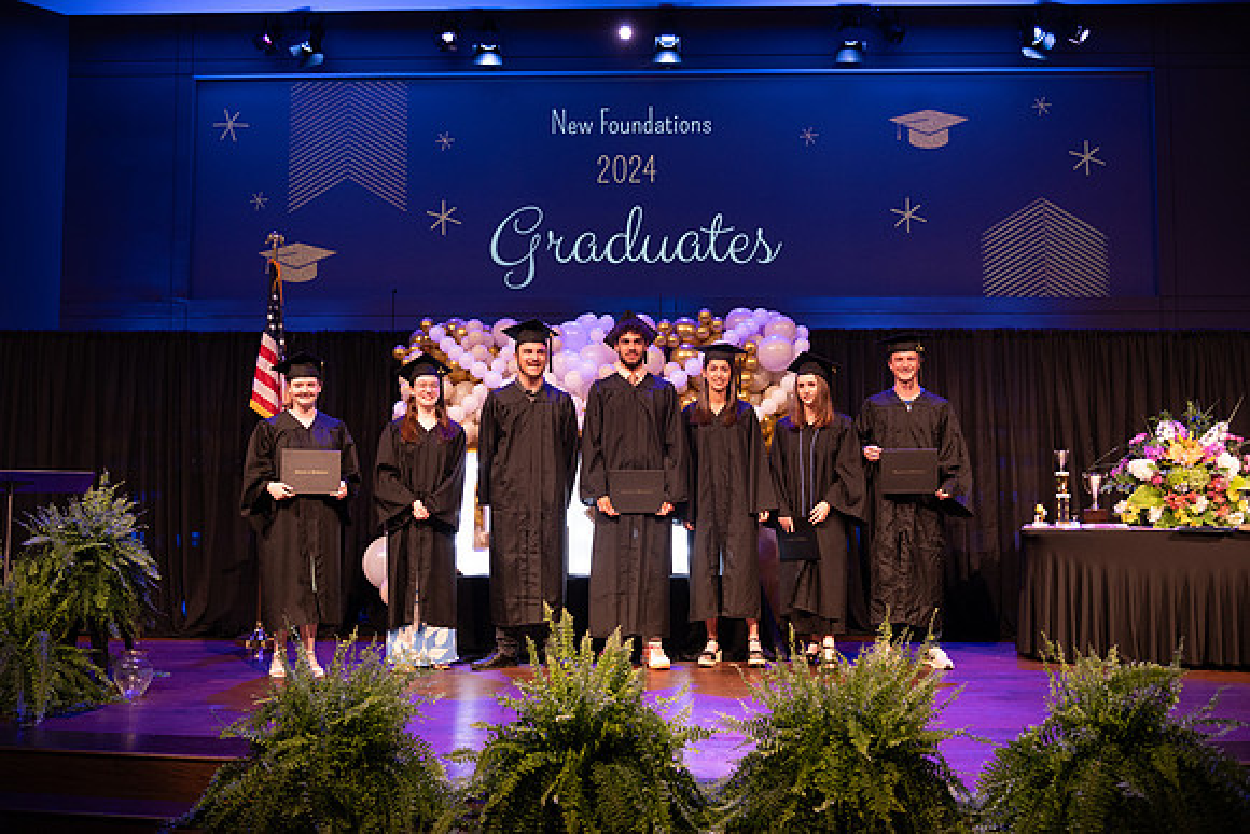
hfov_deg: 60.3
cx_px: 625
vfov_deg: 42.3
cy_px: 417
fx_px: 1077
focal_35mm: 31
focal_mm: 31
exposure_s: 1/200
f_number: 4
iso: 1600
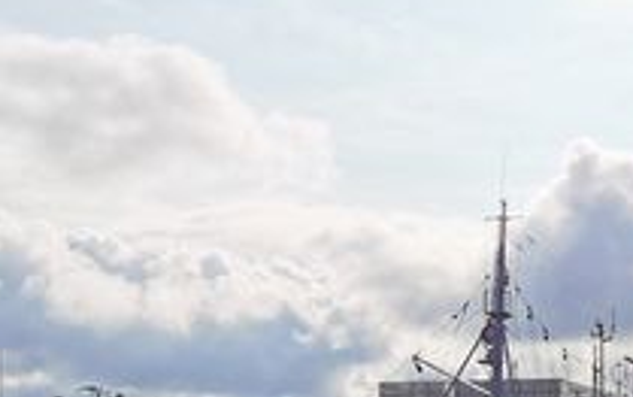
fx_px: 1416
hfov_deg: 24.2
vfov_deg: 15.1
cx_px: 615
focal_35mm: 82
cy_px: 545
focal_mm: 5.56
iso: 50
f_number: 1.6
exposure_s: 1/16129
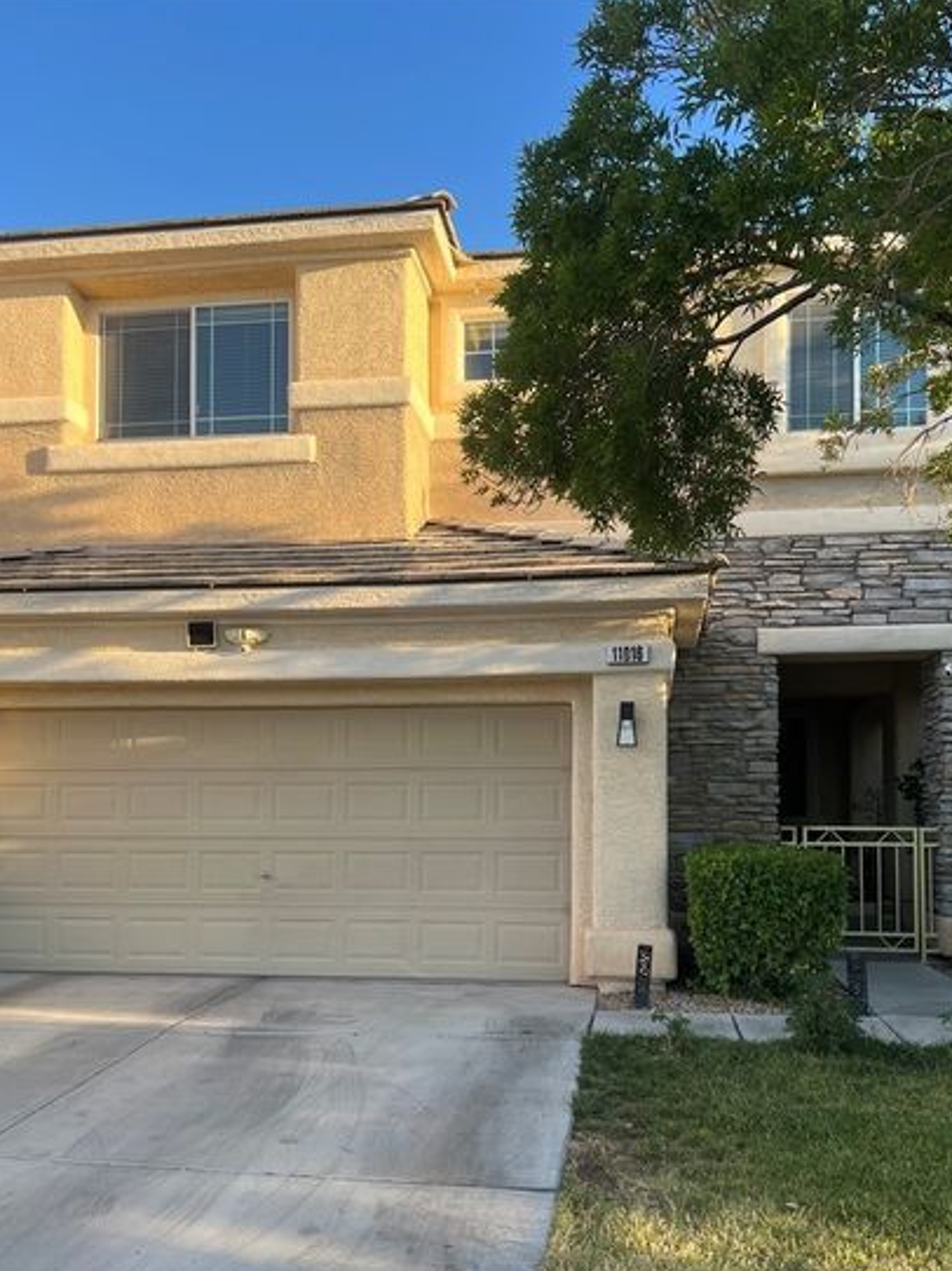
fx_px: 1174
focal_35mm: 32
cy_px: 770
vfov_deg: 56.4
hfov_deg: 44.1
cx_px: 471
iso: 50
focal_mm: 5.7
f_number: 1.5
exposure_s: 1/666
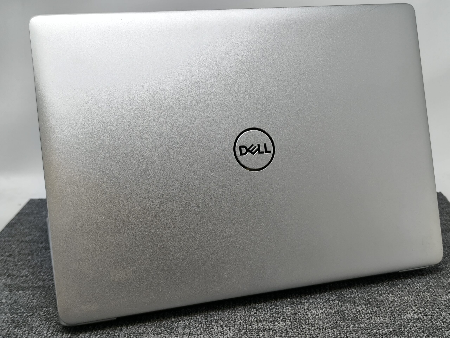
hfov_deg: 41.2
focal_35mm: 46
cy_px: 169
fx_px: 598
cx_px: 225
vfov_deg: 31.5
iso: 80
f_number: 1.65
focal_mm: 6.14
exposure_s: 1/100
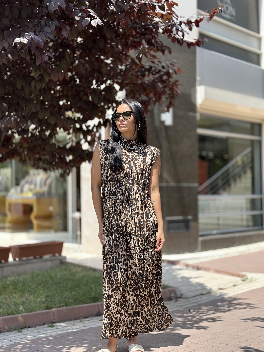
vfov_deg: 39.7
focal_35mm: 48
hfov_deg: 30.3
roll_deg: +0.1
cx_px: 132
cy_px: 176
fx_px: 488
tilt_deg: +1.7
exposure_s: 1/1695
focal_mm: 6.86
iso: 80
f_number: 1.78
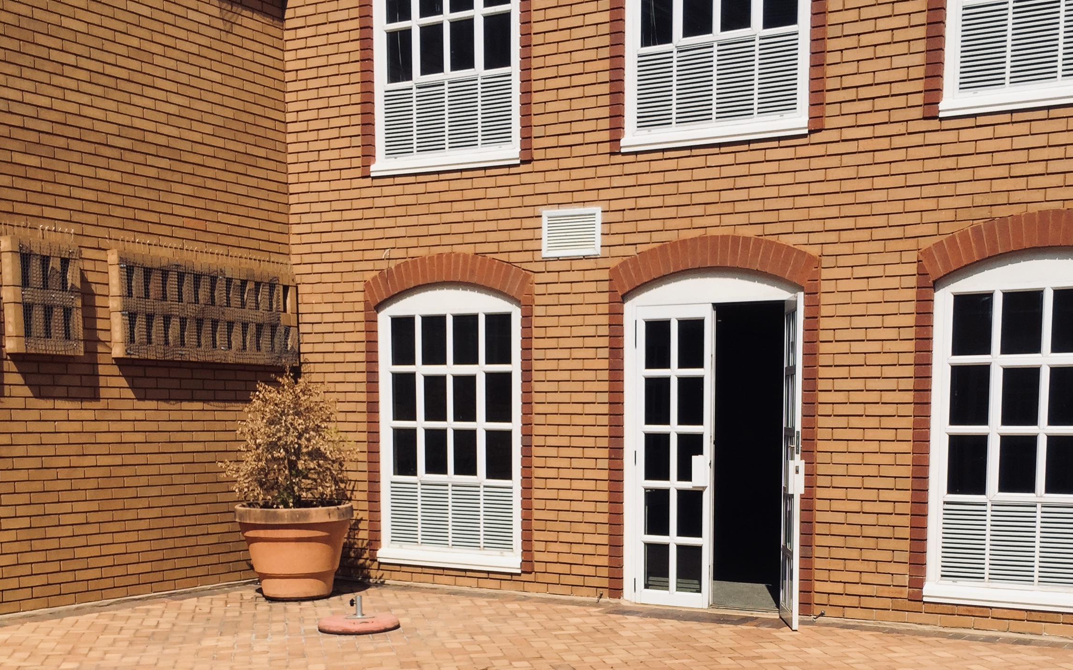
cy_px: 568
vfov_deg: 28.4
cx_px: 653
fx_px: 1287
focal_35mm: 44
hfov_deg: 45.0
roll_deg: -0.9
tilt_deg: -6.4
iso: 32
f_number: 2.2
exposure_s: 1/2825
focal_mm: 4.15
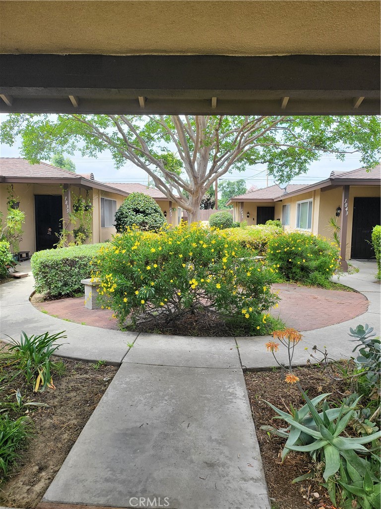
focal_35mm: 24
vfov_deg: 71.6
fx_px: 352
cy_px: 254
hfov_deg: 56.8
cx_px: 190
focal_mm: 5
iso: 40
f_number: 1.8
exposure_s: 1/409
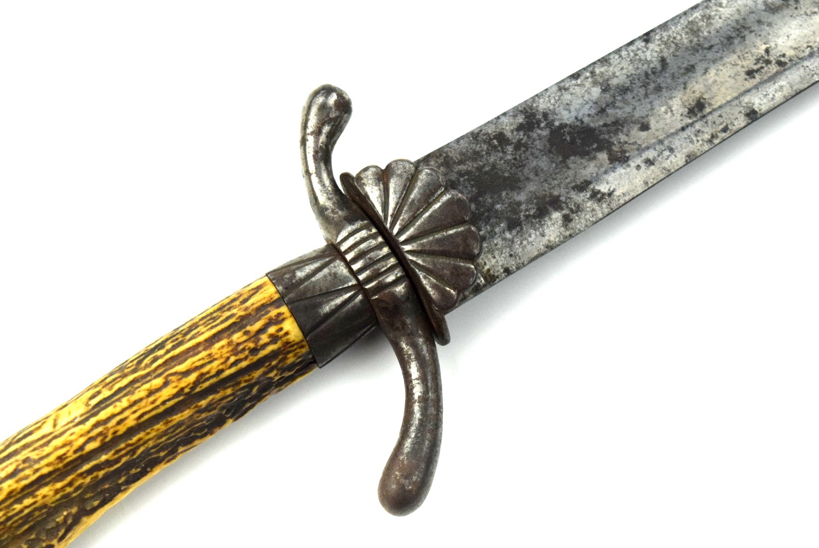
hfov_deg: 24.6
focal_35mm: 82
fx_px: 1878
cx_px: 410
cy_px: 274
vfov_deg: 16.6
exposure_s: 1/4000
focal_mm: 55
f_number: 5.6
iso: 1600
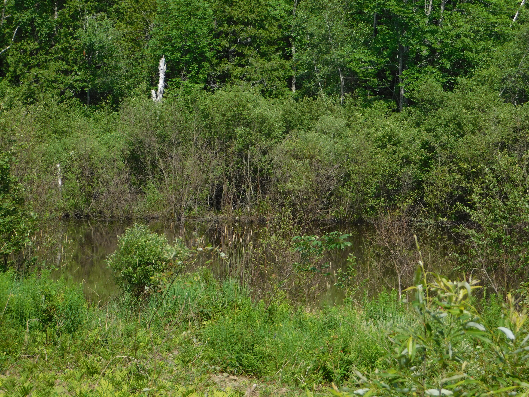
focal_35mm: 148
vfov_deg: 10.0
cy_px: 198
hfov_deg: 13.3
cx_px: 264
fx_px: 2262
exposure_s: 1/400
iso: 125
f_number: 5.1
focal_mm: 26.3
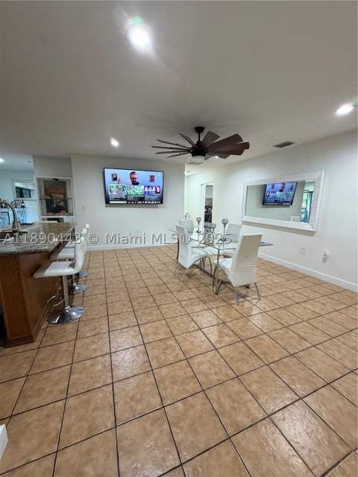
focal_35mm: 14
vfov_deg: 102.1
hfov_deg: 85.7
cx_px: 179
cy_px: 238
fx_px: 193
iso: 320
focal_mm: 2.22
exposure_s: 1/60
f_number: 2.2
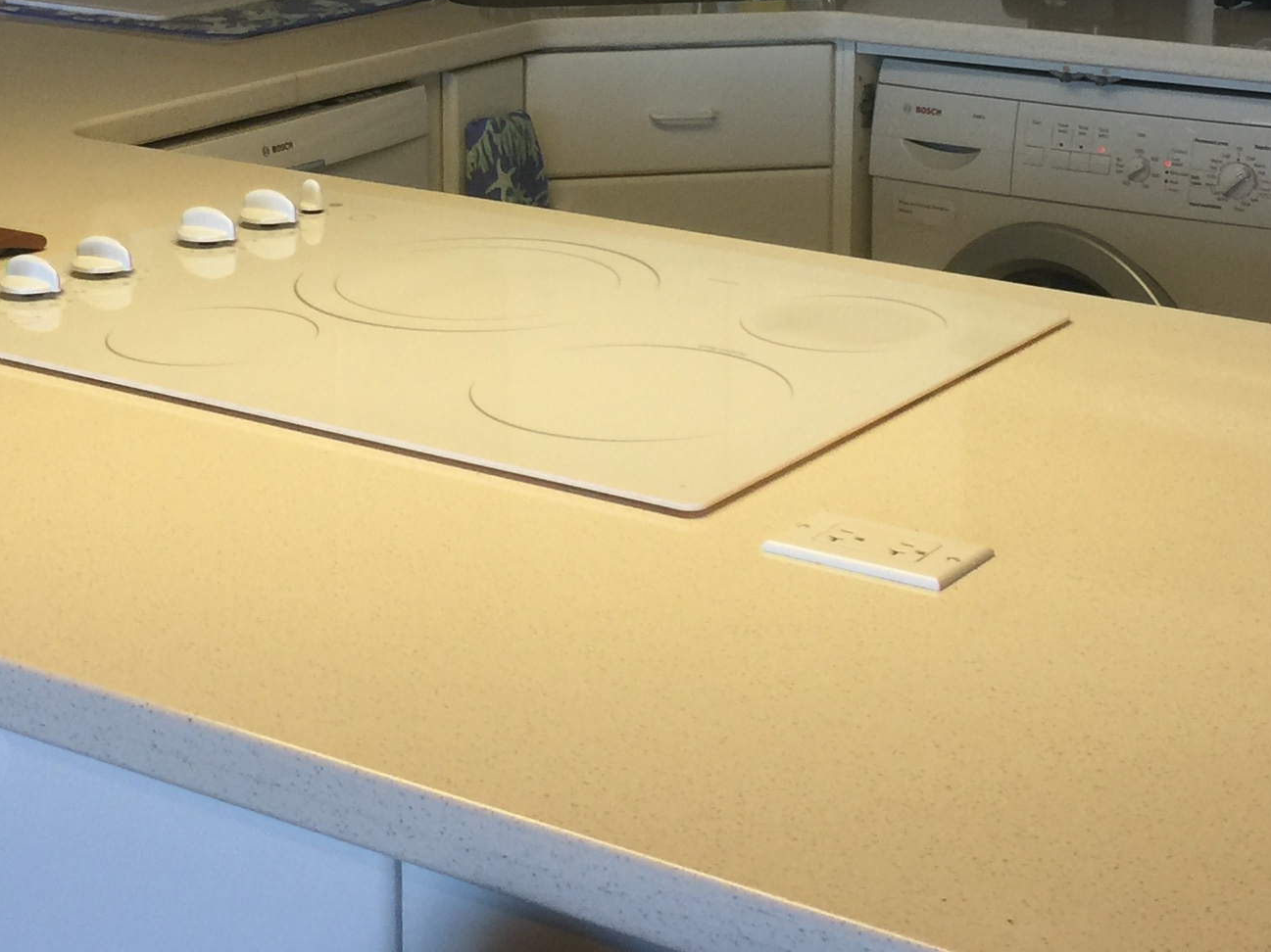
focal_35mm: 73
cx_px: 594
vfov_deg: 19.7
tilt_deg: -8.8
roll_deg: -1.5
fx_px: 2680
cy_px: 43
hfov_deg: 26.7
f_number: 2.2
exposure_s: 1/30
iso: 32
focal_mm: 4.15
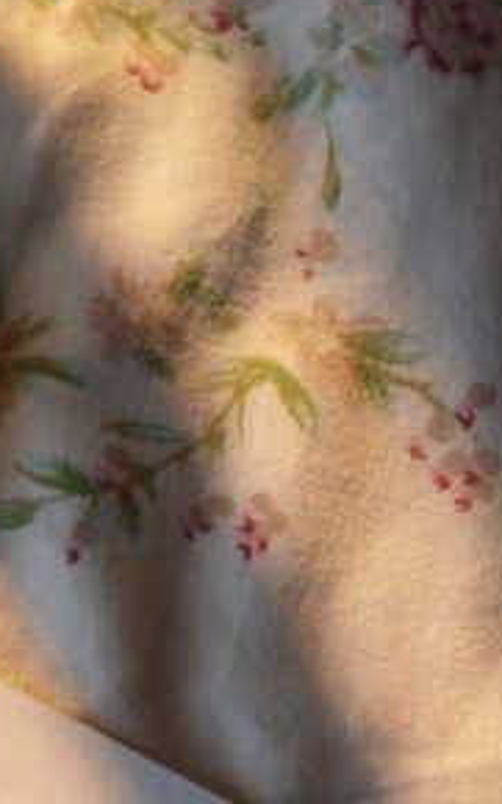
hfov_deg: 15.4
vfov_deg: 25.5
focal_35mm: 76
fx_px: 1665
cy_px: 848
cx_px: -311
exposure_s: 1/100
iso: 25
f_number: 1.8
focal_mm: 3.98
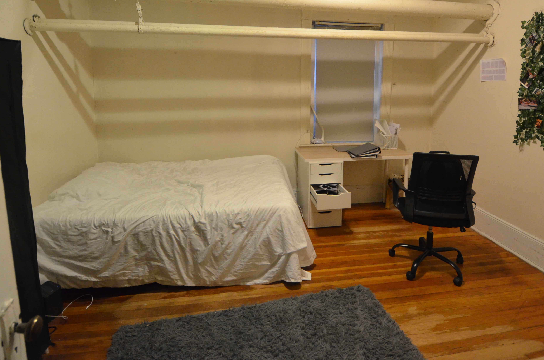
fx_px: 302
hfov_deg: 83.8
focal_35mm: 20
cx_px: 300
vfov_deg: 60.4
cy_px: 124
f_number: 3.5
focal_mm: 10
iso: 2000
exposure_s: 1/50
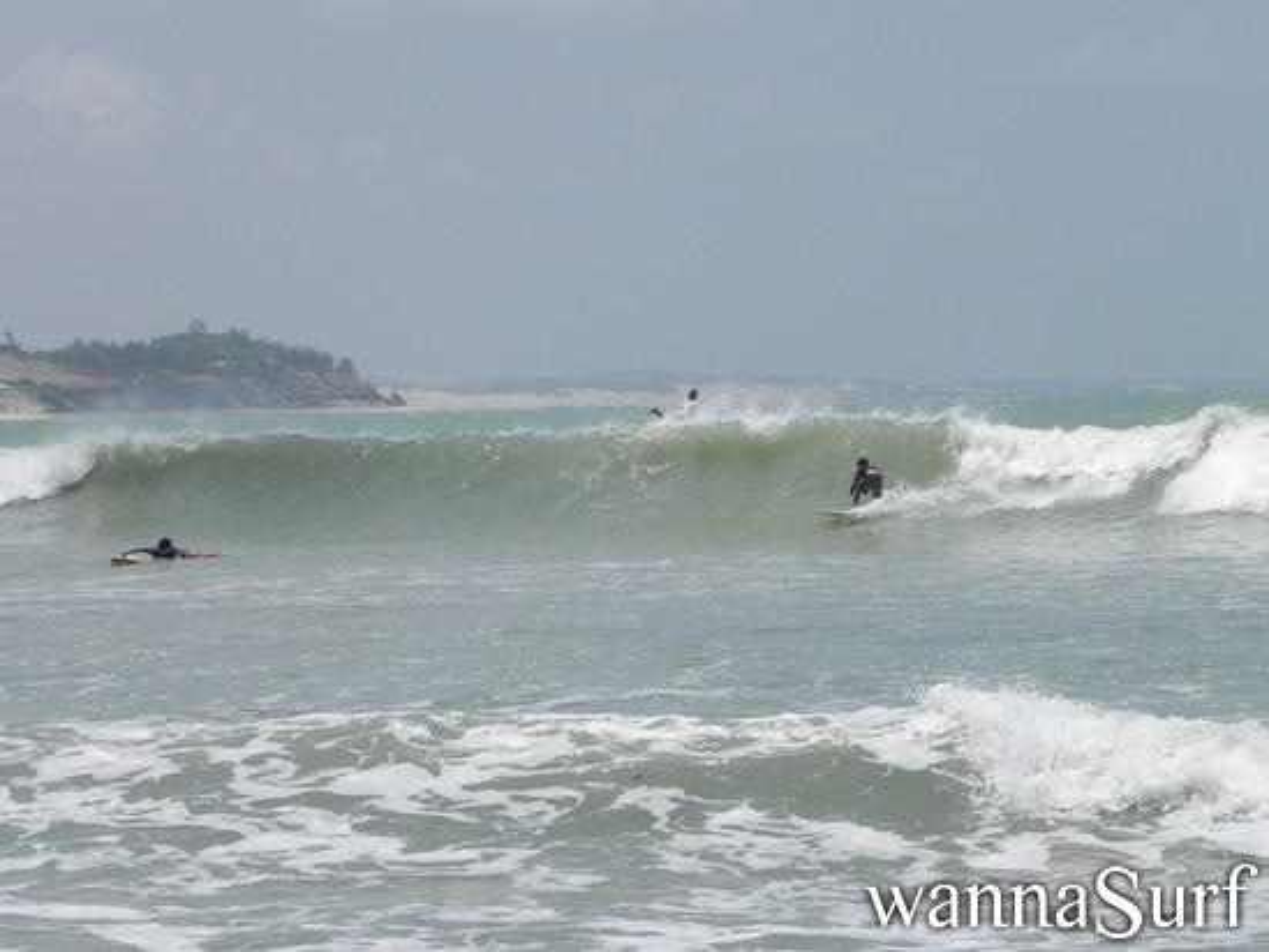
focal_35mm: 161
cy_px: 476
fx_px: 5903
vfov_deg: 9.2
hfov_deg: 12.3
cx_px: 634
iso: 160
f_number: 8
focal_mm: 28.8
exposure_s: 1/671
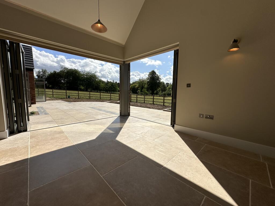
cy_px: 103
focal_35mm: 14
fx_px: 111
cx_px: 138
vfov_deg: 85.7
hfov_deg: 102.1
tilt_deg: -7.0
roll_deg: +0.0
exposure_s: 1/5051
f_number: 2.2
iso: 50
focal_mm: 2.22
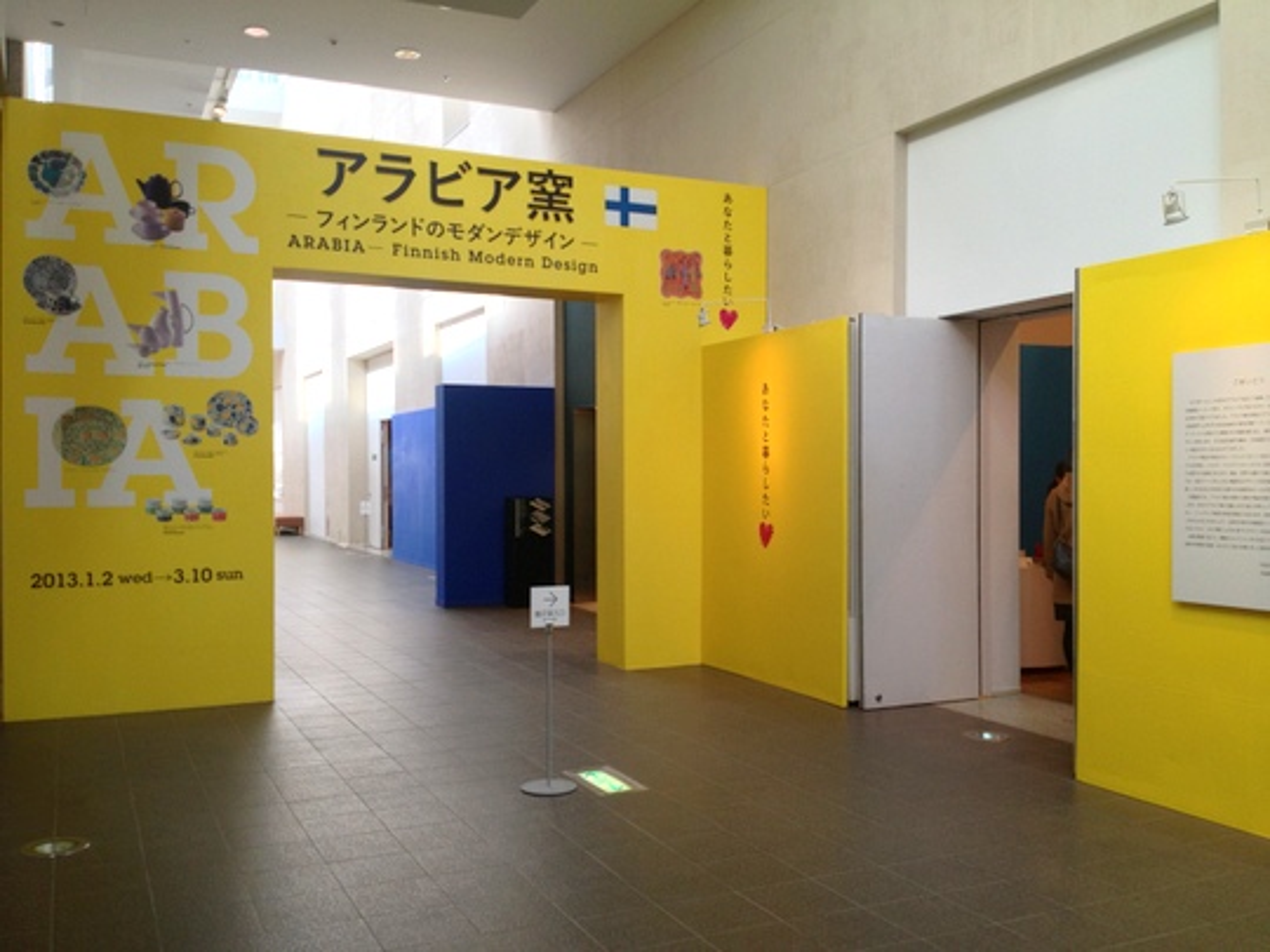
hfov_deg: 52.6
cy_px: 476
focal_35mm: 35
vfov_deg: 40.7
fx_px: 1284
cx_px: 635
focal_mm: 4.28
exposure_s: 1/40
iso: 50
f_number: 2.4
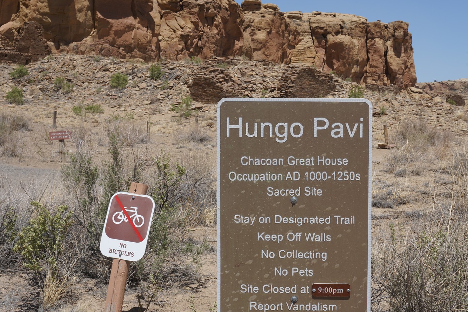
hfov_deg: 28.0
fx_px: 936
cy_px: 192
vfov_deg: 18.9
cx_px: 266
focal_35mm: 72
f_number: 18
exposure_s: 1/100
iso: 100
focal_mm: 50
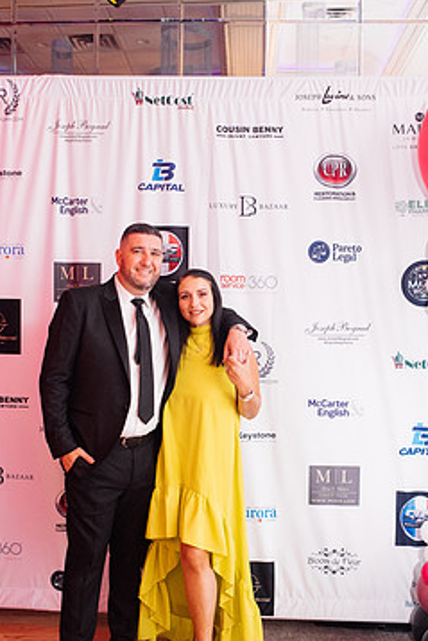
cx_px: 201
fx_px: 784
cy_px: 351
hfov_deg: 30.5
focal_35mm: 44
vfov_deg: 44.4
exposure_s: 1/200
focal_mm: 35
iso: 2500
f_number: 2.8
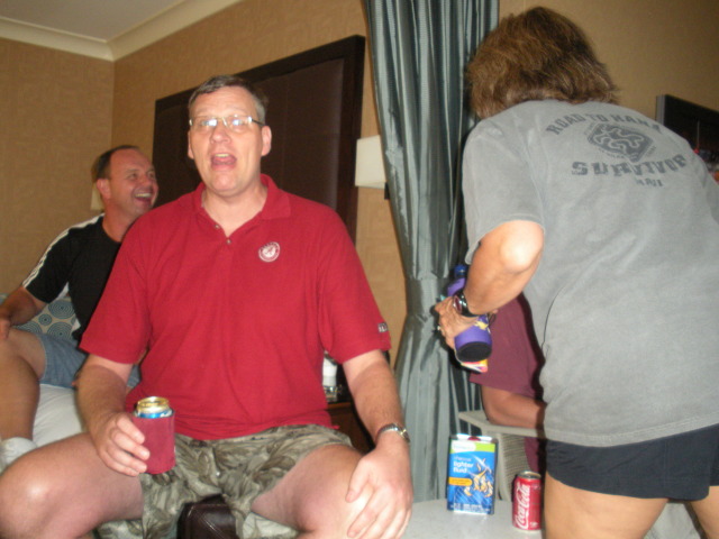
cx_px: 360
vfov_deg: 39.7
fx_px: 748
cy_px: 270
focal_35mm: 36
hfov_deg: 51.4
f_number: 3.5
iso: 311
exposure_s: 1/60
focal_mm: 6.3
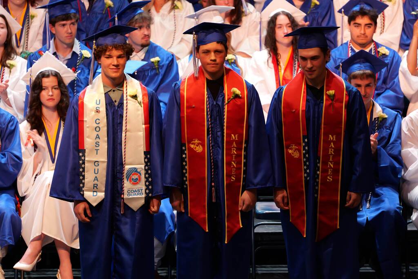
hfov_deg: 6.9
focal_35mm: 300
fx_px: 3484
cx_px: 209
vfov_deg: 4.6
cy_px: 140
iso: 6400
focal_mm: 300
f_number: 5.6
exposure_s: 1/100
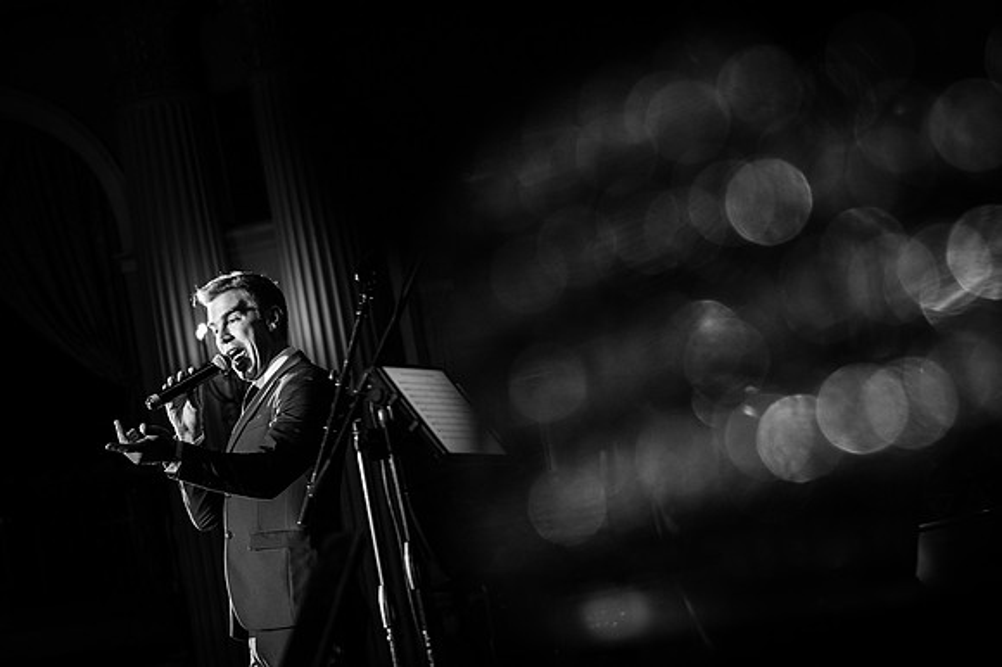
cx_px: 501
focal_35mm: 105
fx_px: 2921
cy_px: 334
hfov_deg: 19.5
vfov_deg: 13.0
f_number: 4
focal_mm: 70
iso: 400
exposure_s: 1/100
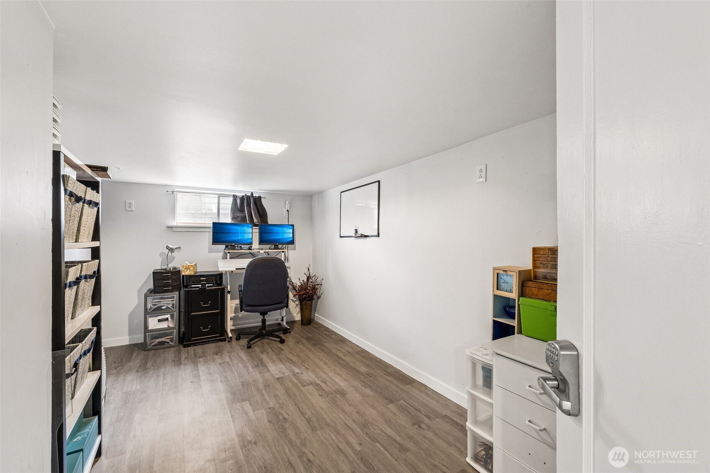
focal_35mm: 15
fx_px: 296
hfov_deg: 100.4
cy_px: 236
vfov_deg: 77.3
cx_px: 355
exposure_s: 1
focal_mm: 10
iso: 250
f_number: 9
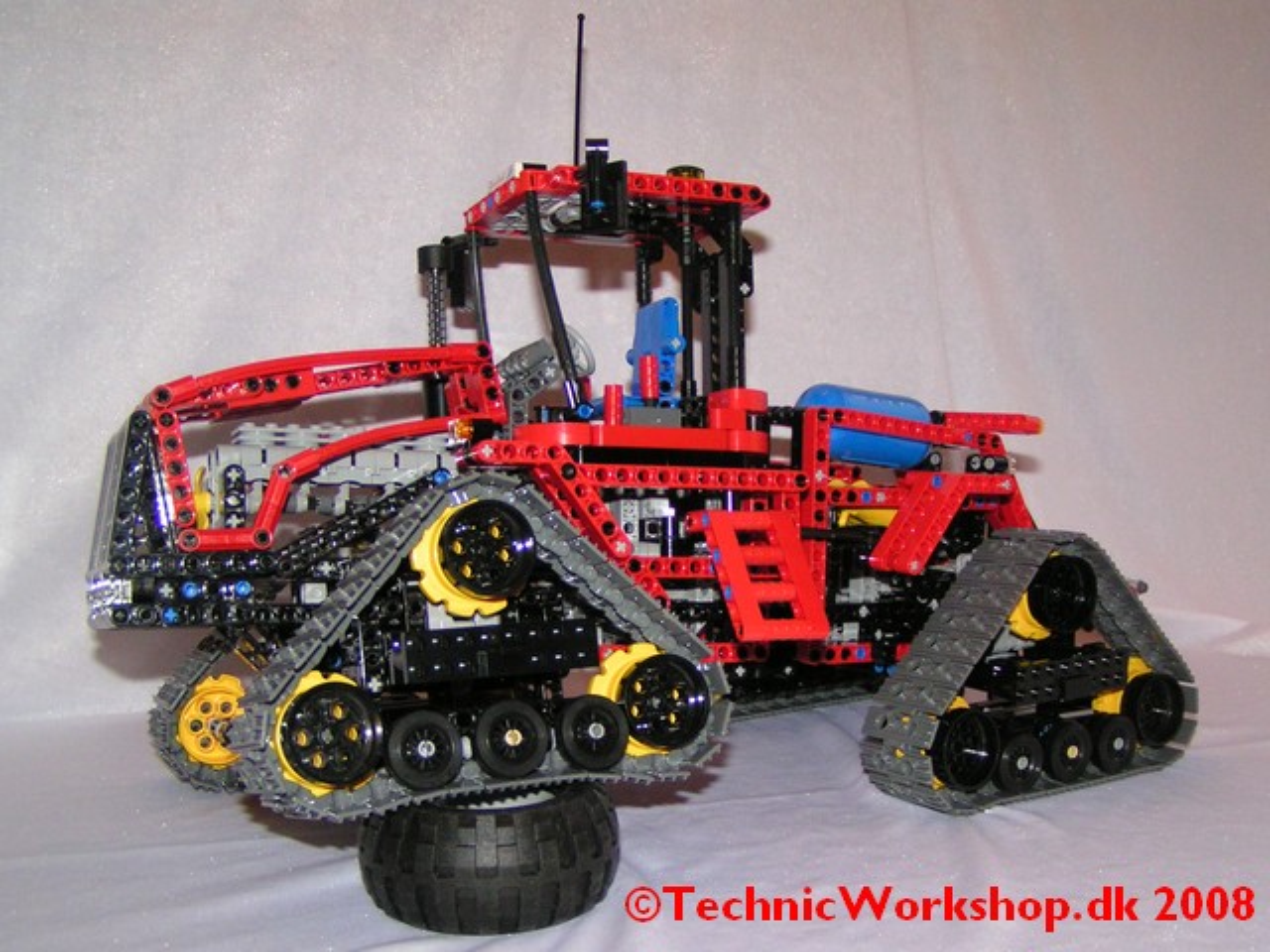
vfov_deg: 37.7
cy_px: 476
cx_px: 635
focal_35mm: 38
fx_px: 1394
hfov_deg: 49.0
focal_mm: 5.8
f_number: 2.8
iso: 200
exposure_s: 1/40
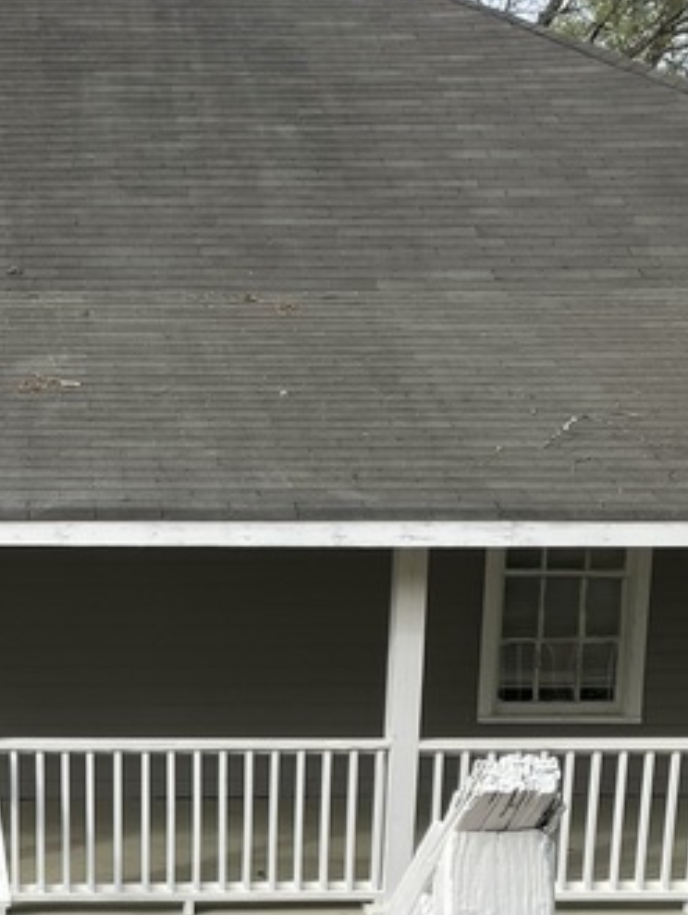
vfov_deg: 29.8
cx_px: 75
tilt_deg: -12.3
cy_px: 757
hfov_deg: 22.8
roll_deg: +0.1
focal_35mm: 63
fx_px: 1667
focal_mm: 4.2
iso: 32
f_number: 1.6
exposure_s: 1/1416
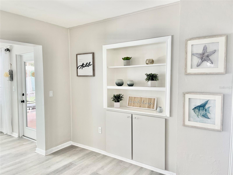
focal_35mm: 26
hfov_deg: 67.3
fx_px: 175
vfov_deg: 53.1
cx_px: 116
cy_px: 88
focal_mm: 5.1
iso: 100
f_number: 1.6
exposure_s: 1/120
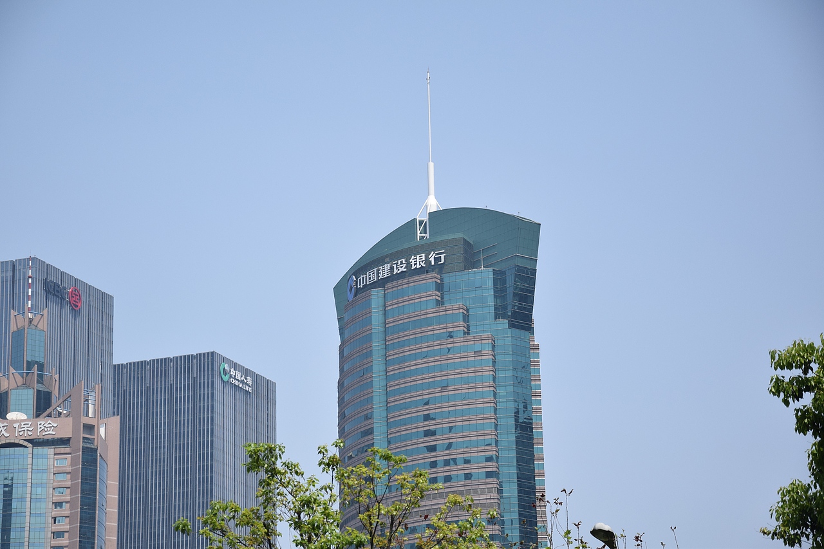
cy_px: 274
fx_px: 2574
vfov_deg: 12.2
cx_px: 412
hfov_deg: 18.2
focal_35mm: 112
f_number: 5.3
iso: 500
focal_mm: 75
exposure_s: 1/2500
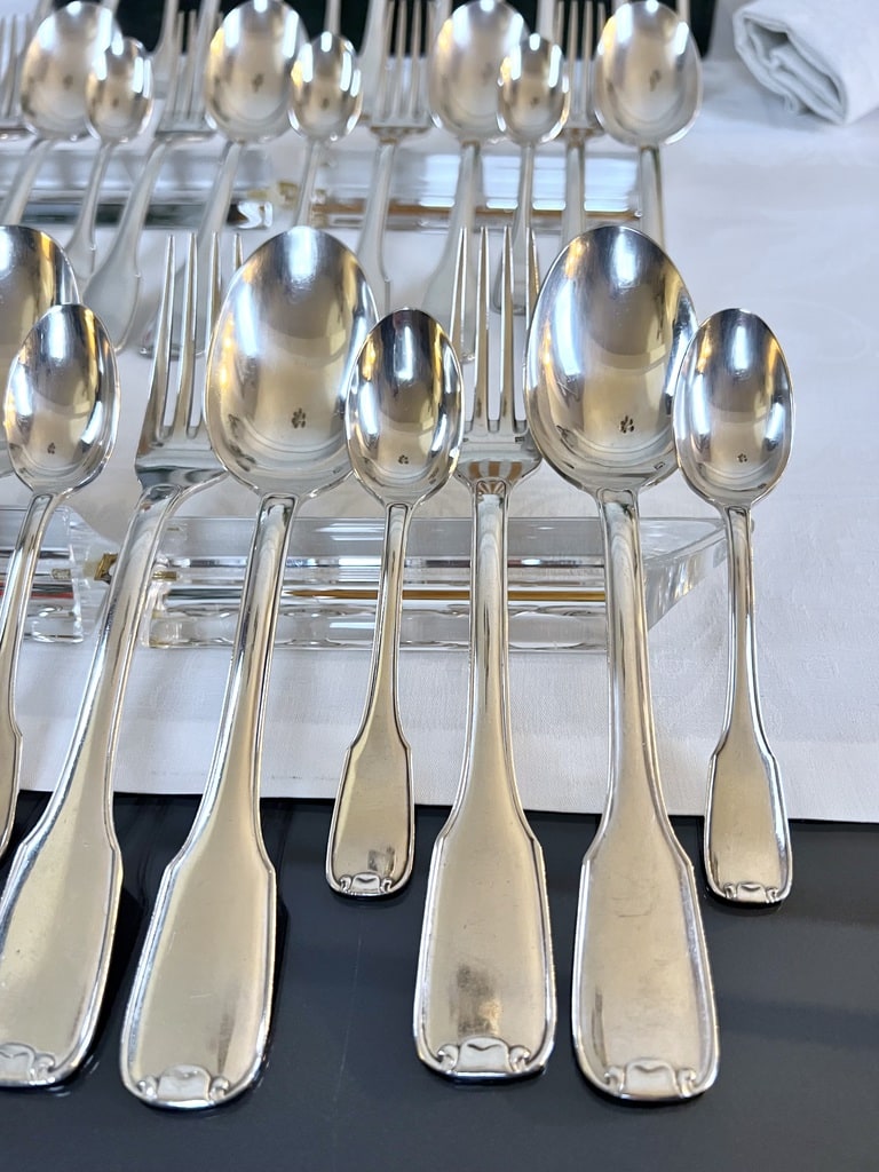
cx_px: 440
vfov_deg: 67.3
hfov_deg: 53.1
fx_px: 880
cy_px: 586
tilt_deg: -46.8
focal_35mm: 26
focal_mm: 5.7
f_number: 1.5
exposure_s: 1/50
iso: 250
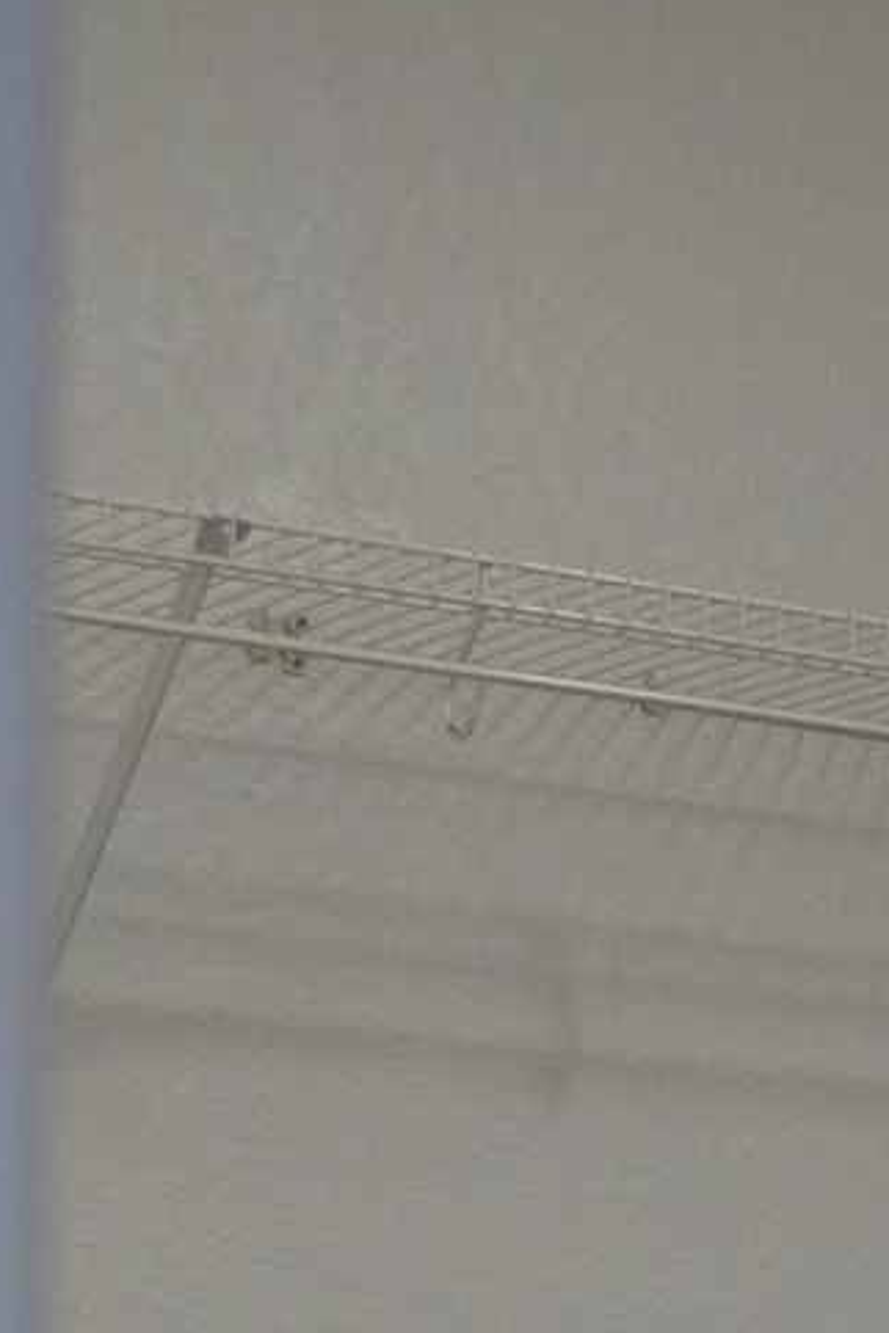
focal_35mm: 141
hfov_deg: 9.4
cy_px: 1893
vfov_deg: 13.8
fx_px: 5222
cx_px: 1389
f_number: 2.8
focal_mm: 28
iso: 4000
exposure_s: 1/640
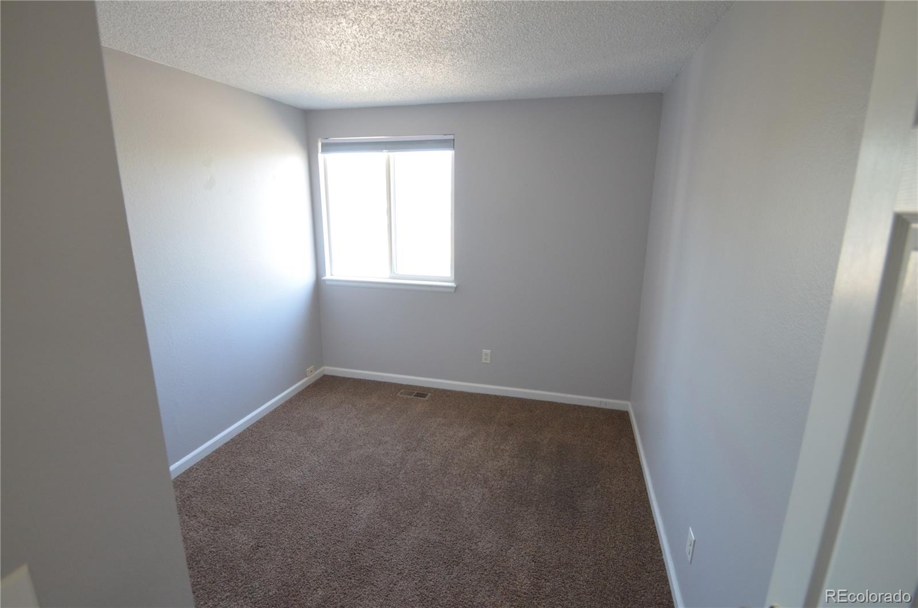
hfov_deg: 95.1
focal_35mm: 16
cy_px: 304
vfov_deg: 71.8
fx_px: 420
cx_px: 459
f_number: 3.5
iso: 800
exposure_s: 1/90
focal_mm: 11
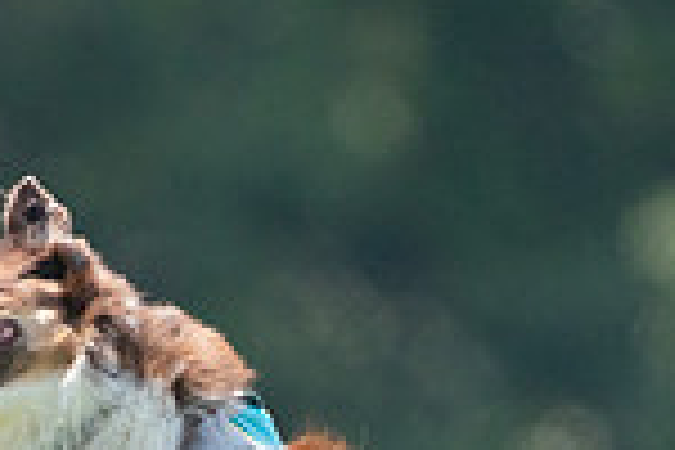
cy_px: 808
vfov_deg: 0.6
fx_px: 43534
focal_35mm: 2322
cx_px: 140
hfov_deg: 0.9
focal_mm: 600
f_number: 6.3
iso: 2500
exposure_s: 1/4000
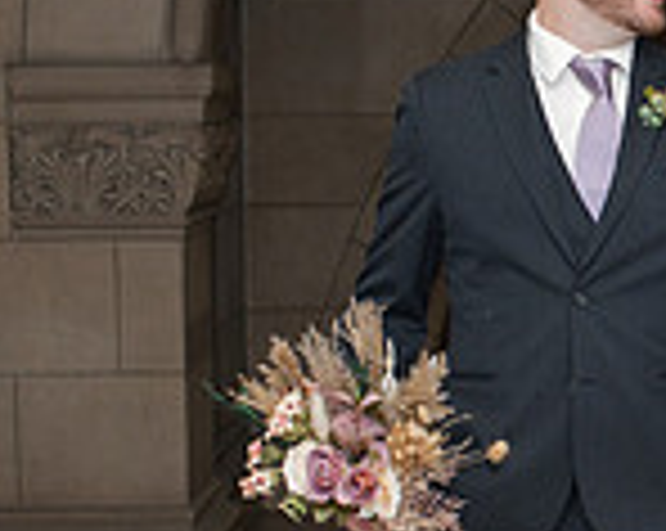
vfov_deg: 11.1
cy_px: 409
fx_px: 2736
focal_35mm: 139
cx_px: 708
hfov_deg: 13.6
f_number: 3.5
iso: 1000
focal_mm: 35
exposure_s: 1/200
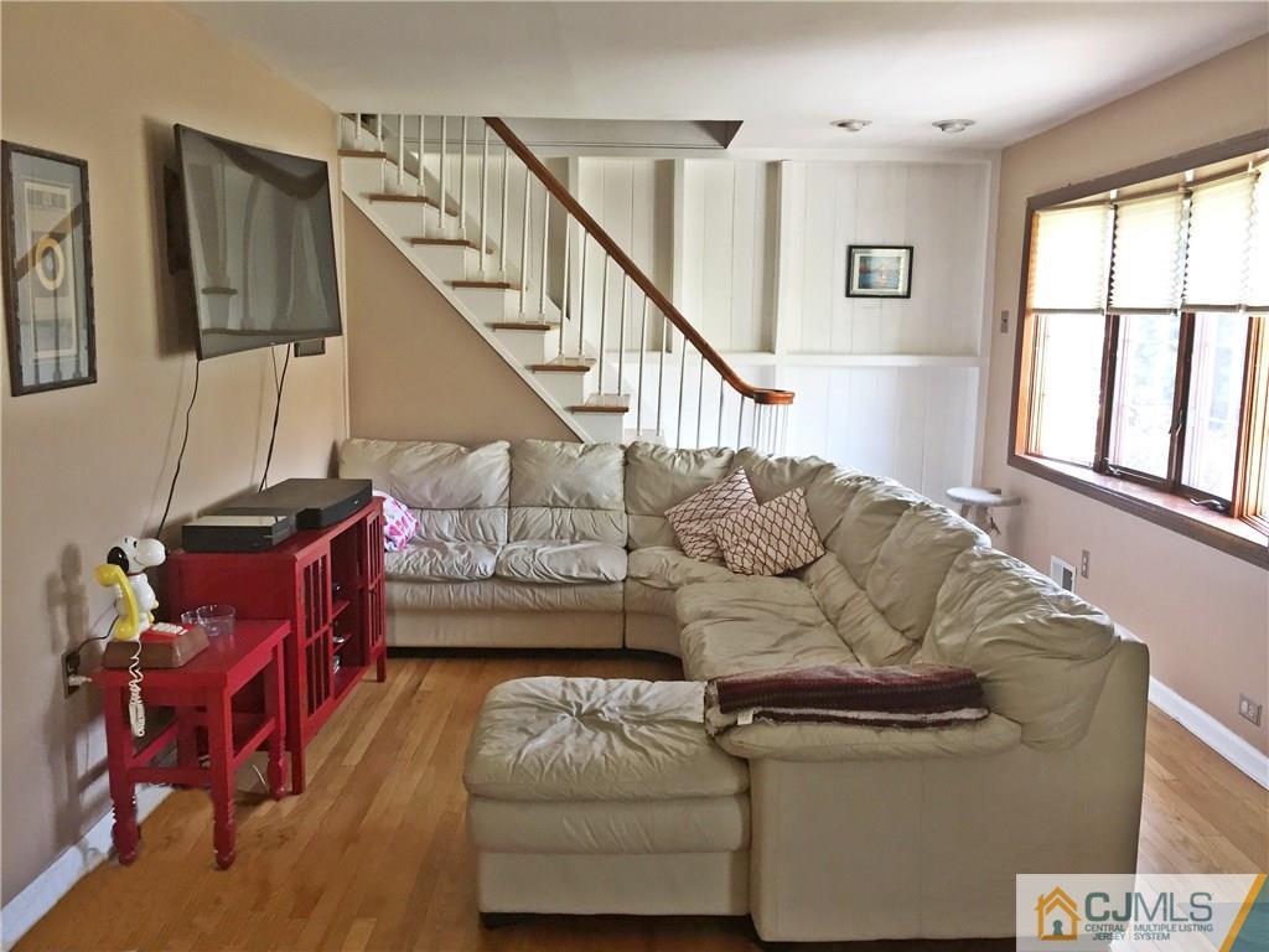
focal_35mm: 29
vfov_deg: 48.2
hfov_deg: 61.7
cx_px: 634
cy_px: 476
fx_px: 1063
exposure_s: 1/30
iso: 64
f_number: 2.2
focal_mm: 4.15
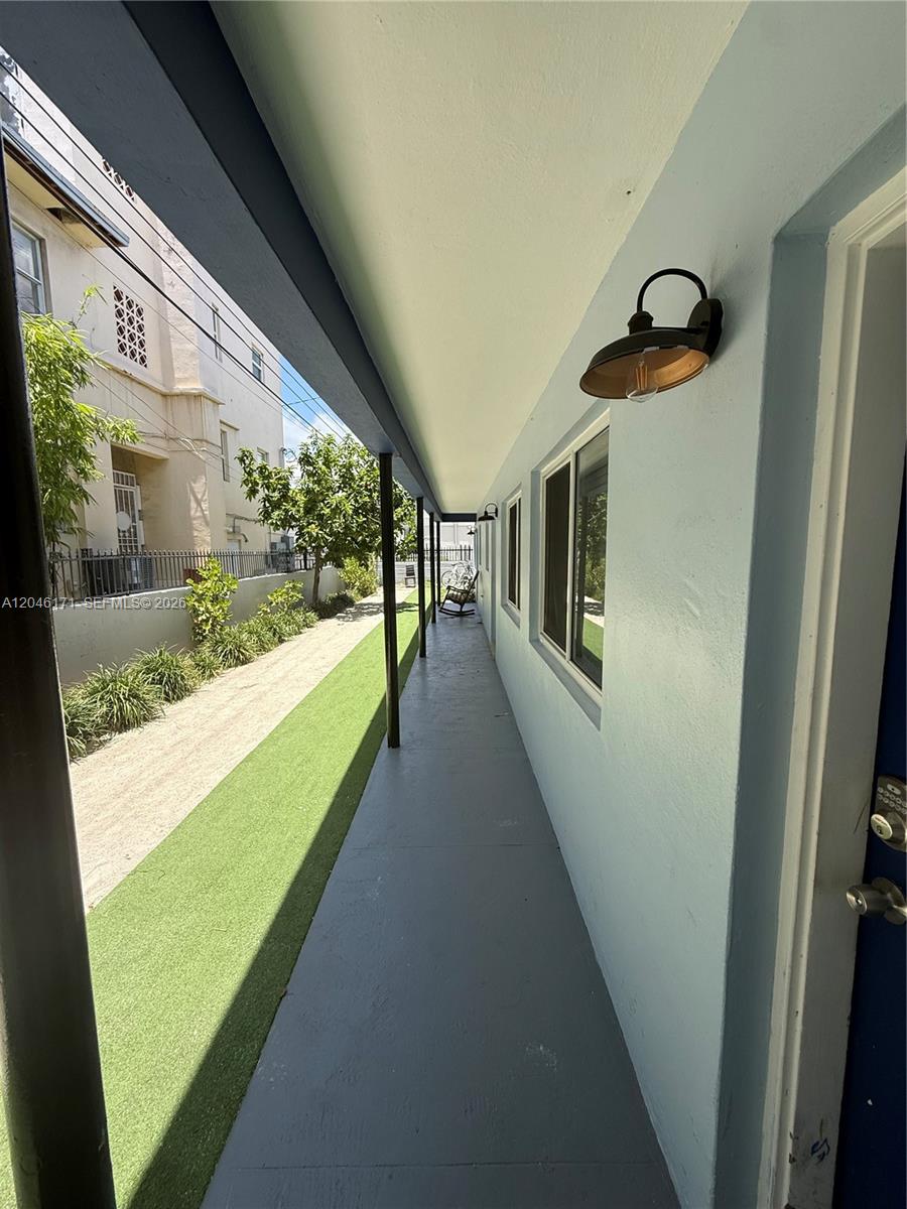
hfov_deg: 85.7
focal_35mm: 14
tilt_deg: -6.8
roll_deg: +0.0
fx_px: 489
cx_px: 454
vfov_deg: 102.1
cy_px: 604
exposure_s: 1/1189
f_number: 2.2
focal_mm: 2.22
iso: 64
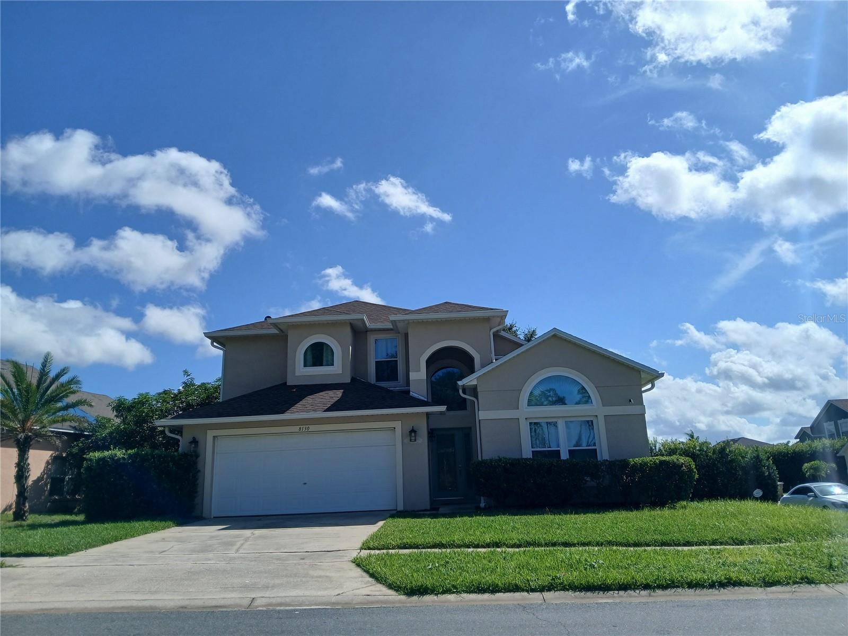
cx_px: 424
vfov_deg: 53.1
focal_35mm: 26
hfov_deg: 67.3
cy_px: 318
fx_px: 637
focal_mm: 3.98
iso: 20
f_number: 1.8
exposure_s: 1/1127
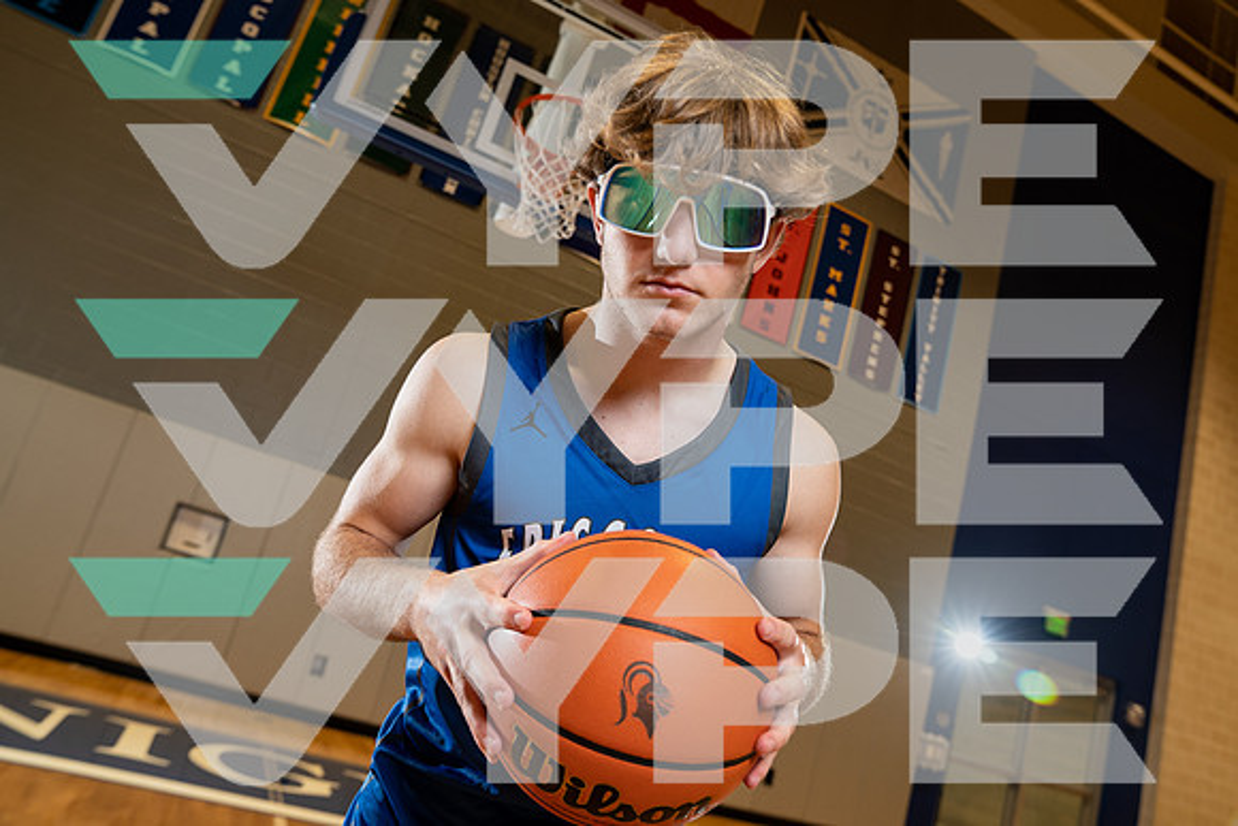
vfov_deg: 49.6
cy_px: 413
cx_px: 619
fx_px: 894
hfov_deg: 69.4
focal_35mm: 26
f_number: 4
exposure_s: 1/125
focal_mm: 26
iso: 400
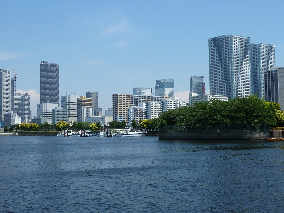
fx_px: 418
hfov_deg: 37.5
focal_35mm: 51
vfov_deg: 28.6
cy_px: 110
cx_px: 136
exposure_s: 1/400
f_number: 5
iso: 80
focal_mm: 7.9
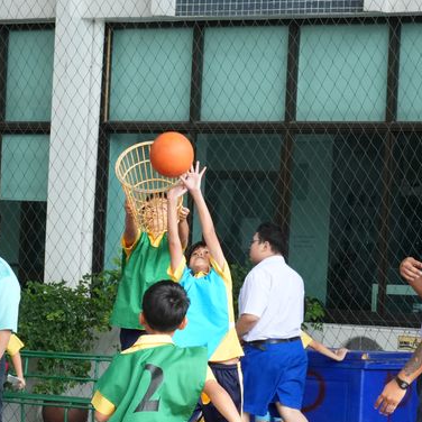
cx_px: 104
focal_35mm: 193
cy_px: 283
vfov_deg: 9.1
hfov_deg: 9.0
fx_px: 2664
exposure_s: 1/500
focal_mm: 57
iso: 1600
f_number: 5.6
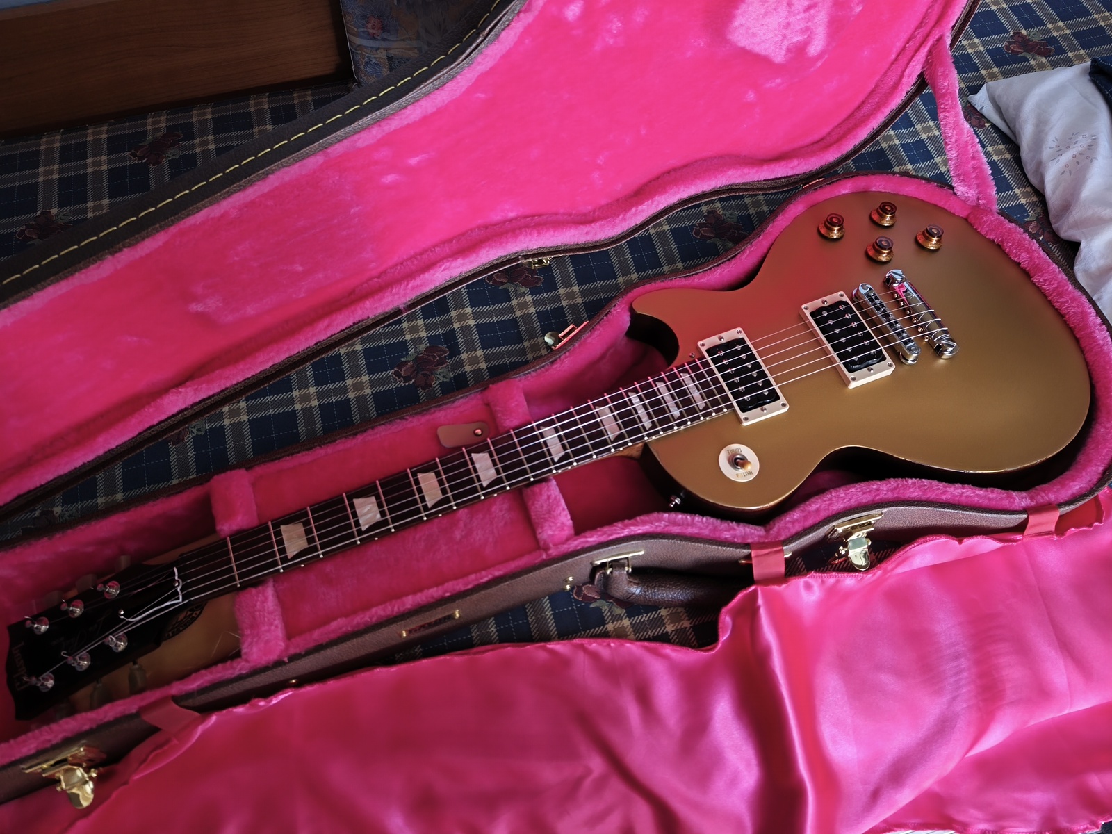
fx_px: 739
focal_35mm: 23
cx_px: 556
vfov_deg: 58.9
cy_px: 417
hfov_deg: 73.9
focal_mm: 6.18
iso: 3200
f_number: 1.65
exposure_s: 1/20
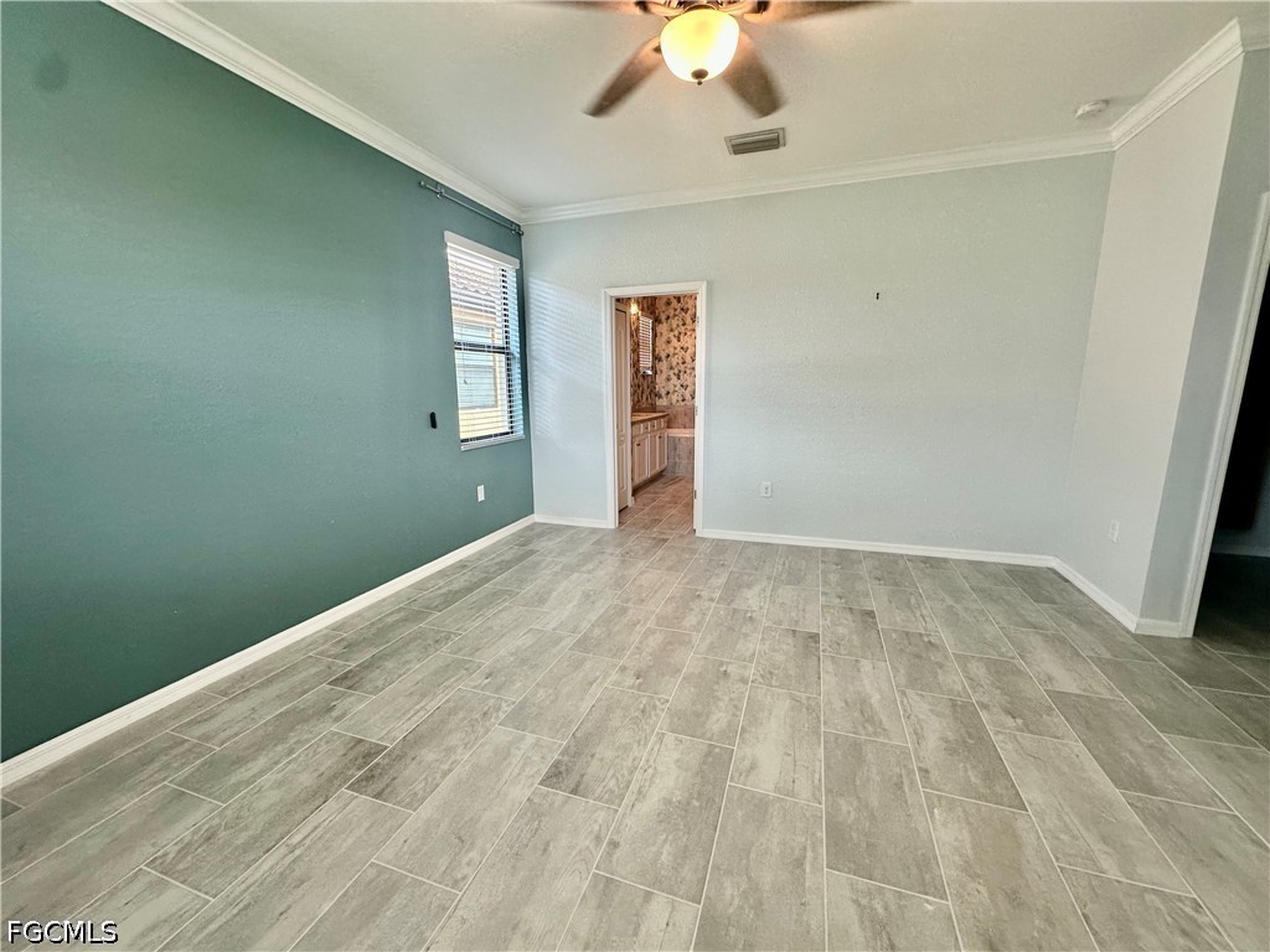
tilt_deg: -6.9
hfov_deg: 102.1
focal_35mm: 14
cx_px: 635
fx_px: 514
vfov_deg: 85.7
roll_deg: -0.8
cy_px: 476
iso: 200
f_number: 2.2
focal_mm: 2.22
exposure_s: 1/120
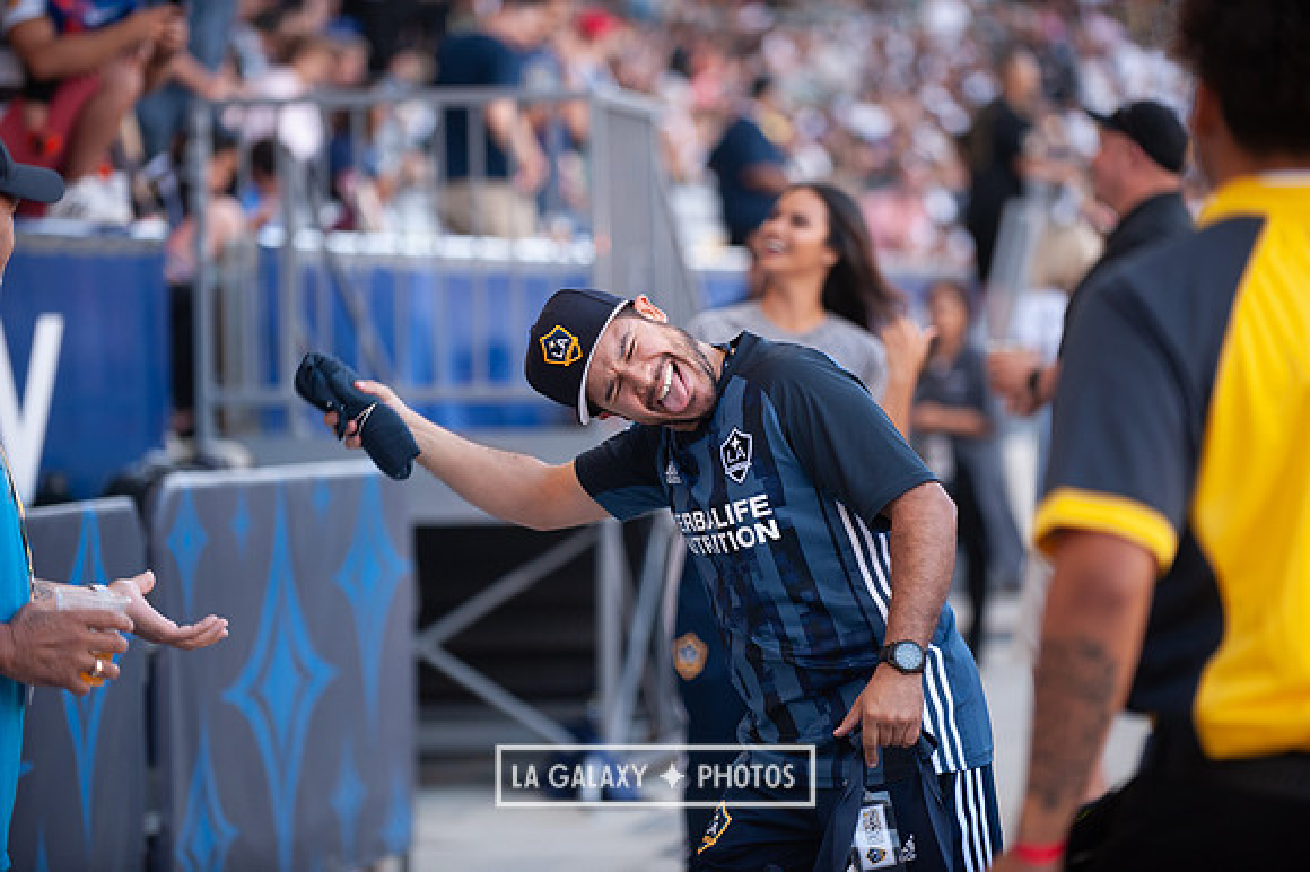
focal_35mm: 155
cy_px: 436
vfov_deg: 8.8
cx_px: 655
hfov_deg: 13.3
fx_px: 5637
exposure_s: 1/500
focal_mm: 155
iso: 800
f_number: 2.8
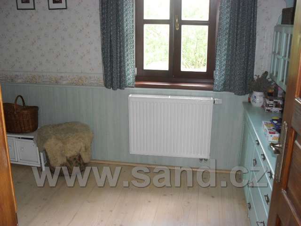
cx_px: 150
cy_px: 113
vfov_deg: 40.7
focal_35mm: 35
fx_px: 304
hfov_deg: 52.6
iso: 200
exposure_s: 1/45
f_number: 3.2
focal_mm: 6.3
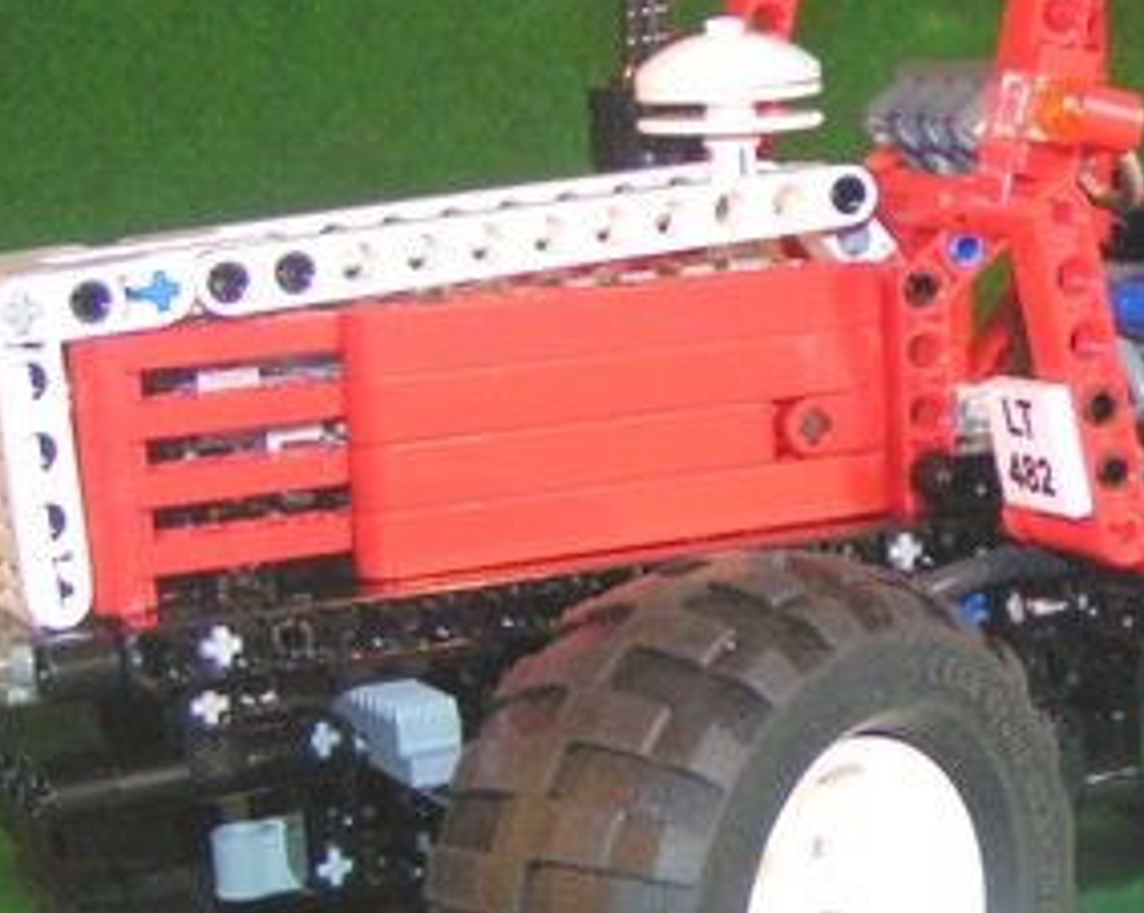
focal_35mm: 84
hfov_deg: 22.1
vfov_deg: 18.3
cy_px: 400
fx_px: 2842
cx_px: 1063
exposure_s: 1/40
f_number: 2.8
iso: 200
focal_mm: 5.8
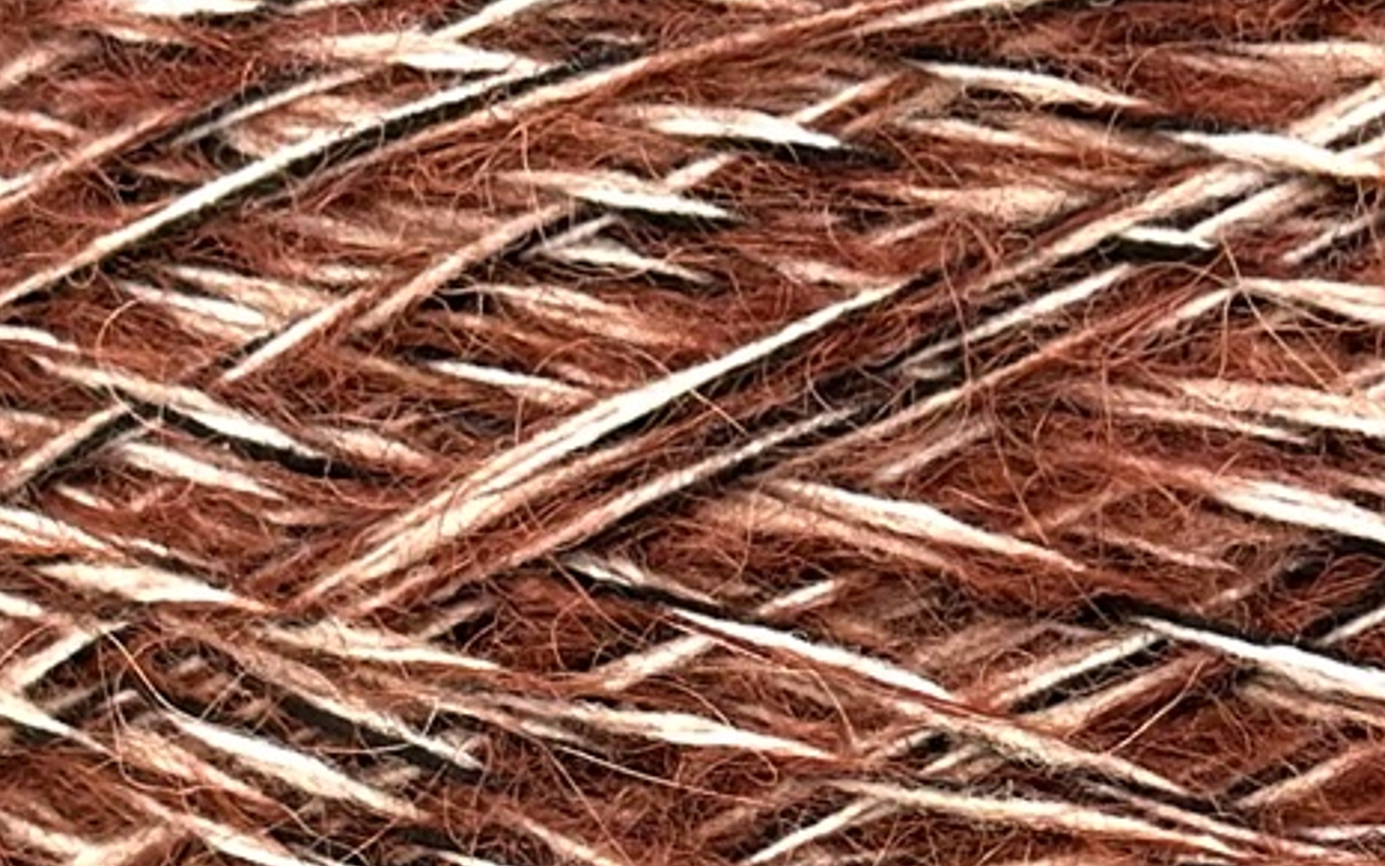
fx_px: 4229
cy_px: 1143
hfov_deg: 18.1
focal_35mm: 112
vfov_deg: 11.4
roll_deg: -0.8
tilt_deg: -8.2
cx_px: 1409
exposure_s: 1/560
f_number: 1.78
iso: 64
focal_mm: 6.76
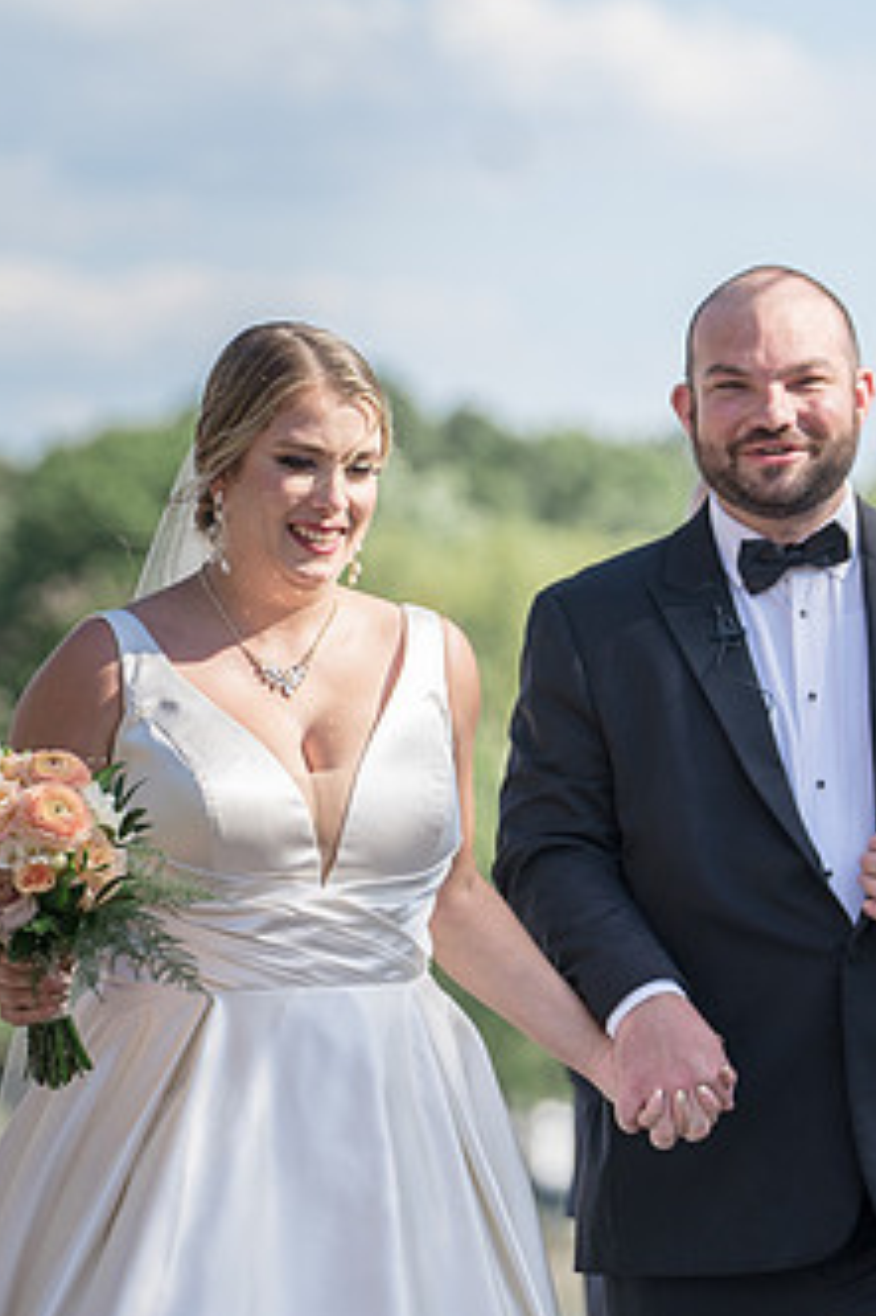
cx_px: 642
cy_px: 781
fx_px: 11618
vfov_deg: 6.5
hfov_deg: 4.3
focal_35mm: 318
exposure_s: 1/500
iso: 100
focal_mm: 150
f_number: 4
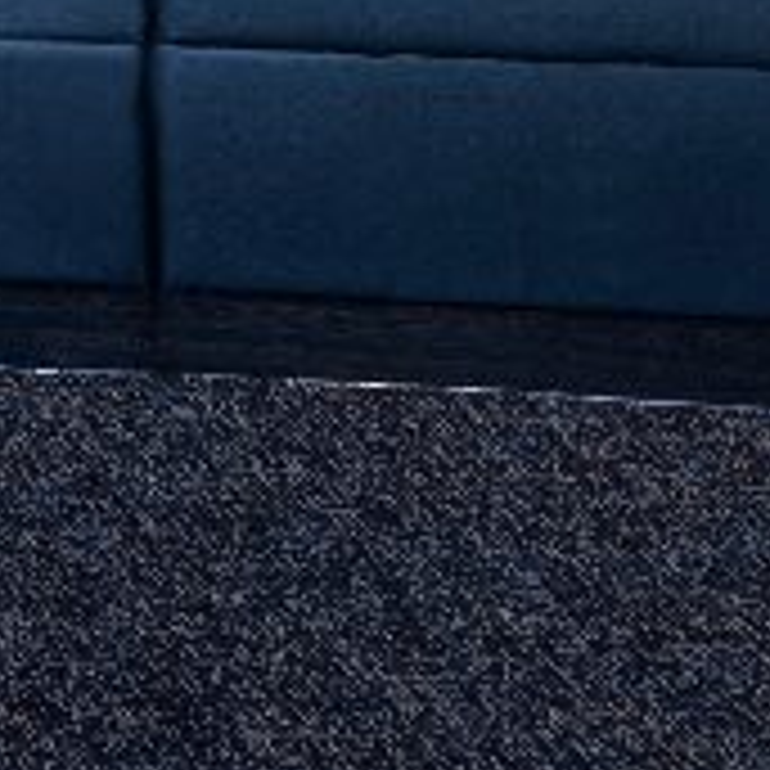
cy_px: -473
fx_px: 1661
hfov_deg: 18.1
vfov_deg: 20.9
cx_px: -756
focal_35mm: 66
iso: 200
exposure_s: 10
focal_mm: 20
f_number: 9
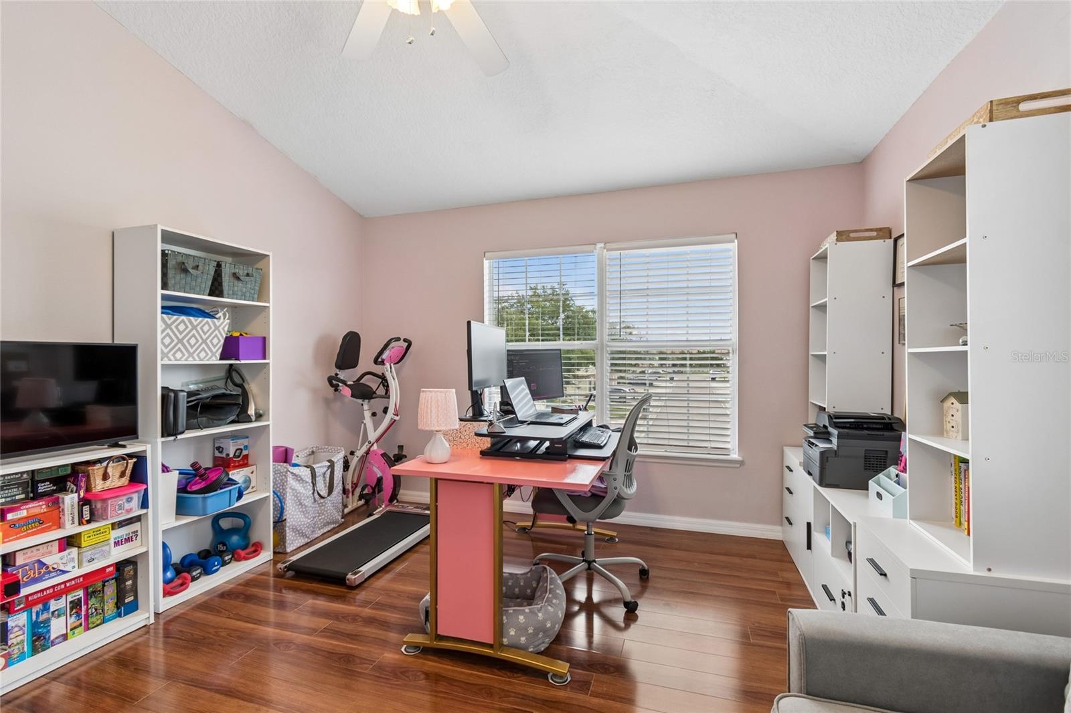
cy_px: 356
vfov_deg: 77.3
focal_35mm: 15
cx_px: 536
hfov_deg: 100.4
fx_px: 446
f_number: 4.5
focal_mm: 10
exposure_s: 1/60
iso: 100
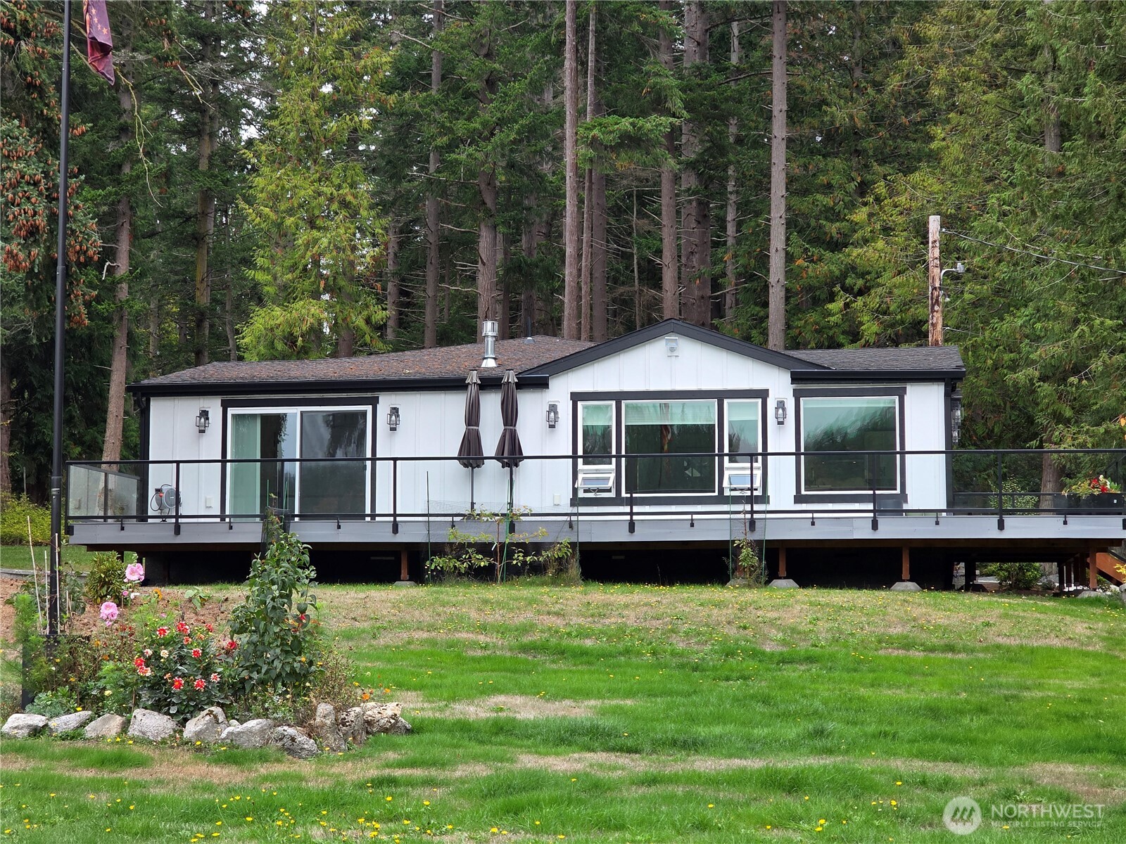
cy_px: 422
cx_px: 563
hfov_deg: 28.2
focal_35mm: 69
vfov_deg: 21.3
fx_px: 2244
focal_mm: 7.9
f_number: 2.4
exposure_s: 1/241
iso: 50
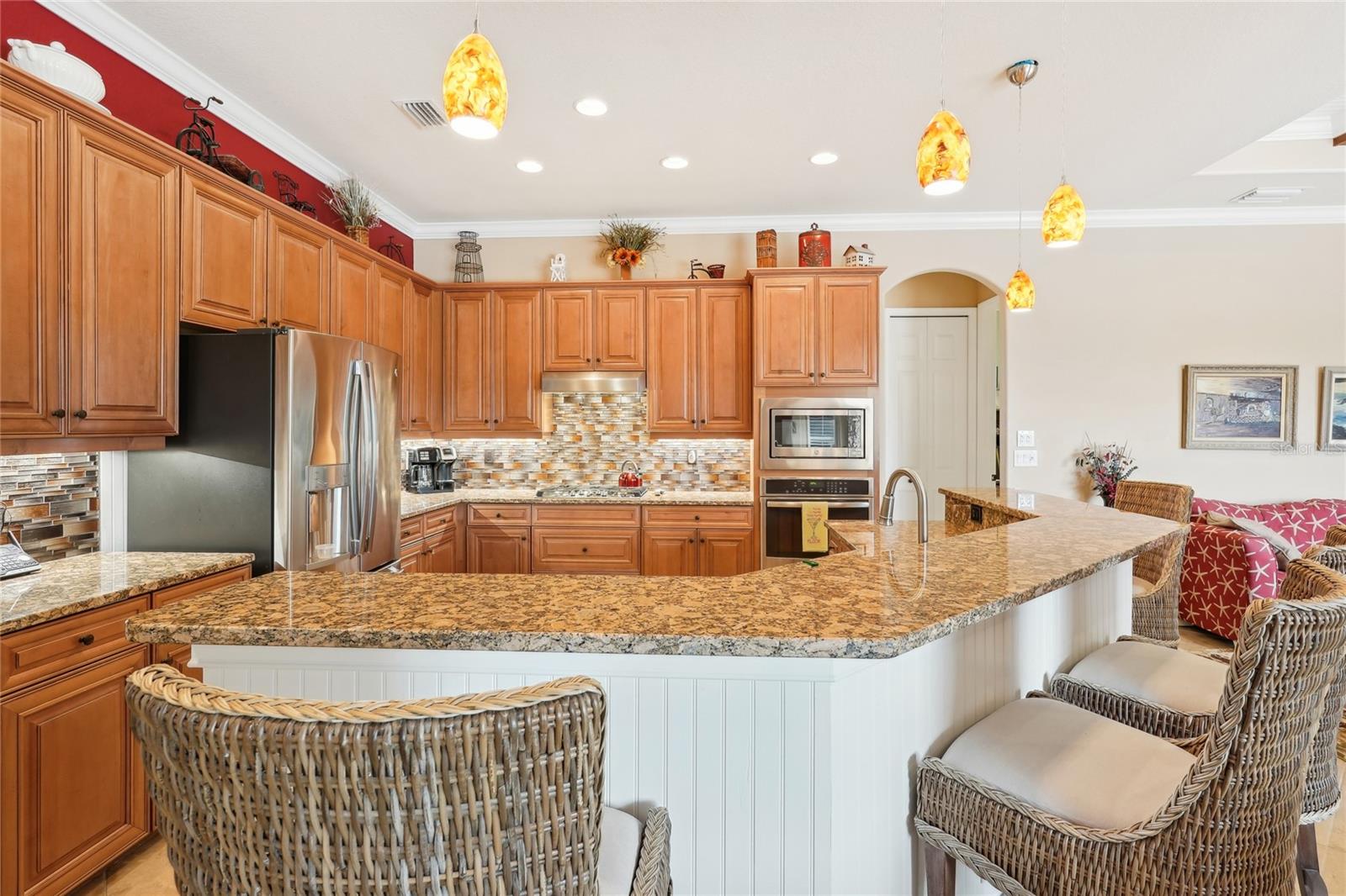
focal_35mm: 17
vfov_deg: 70.4
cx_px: 673
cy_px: 448
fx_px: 635
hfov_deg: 93.3
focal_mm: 17
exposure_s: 1/6
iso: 400
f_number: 8
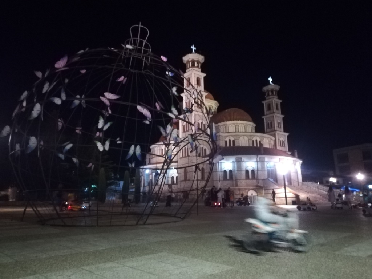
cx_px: 186
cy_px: 140
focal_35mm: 26
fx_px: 279
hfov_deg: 67.3
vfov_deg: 53.1
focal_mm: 3.83
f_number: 2.2
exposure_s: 1/14.3
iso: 2000
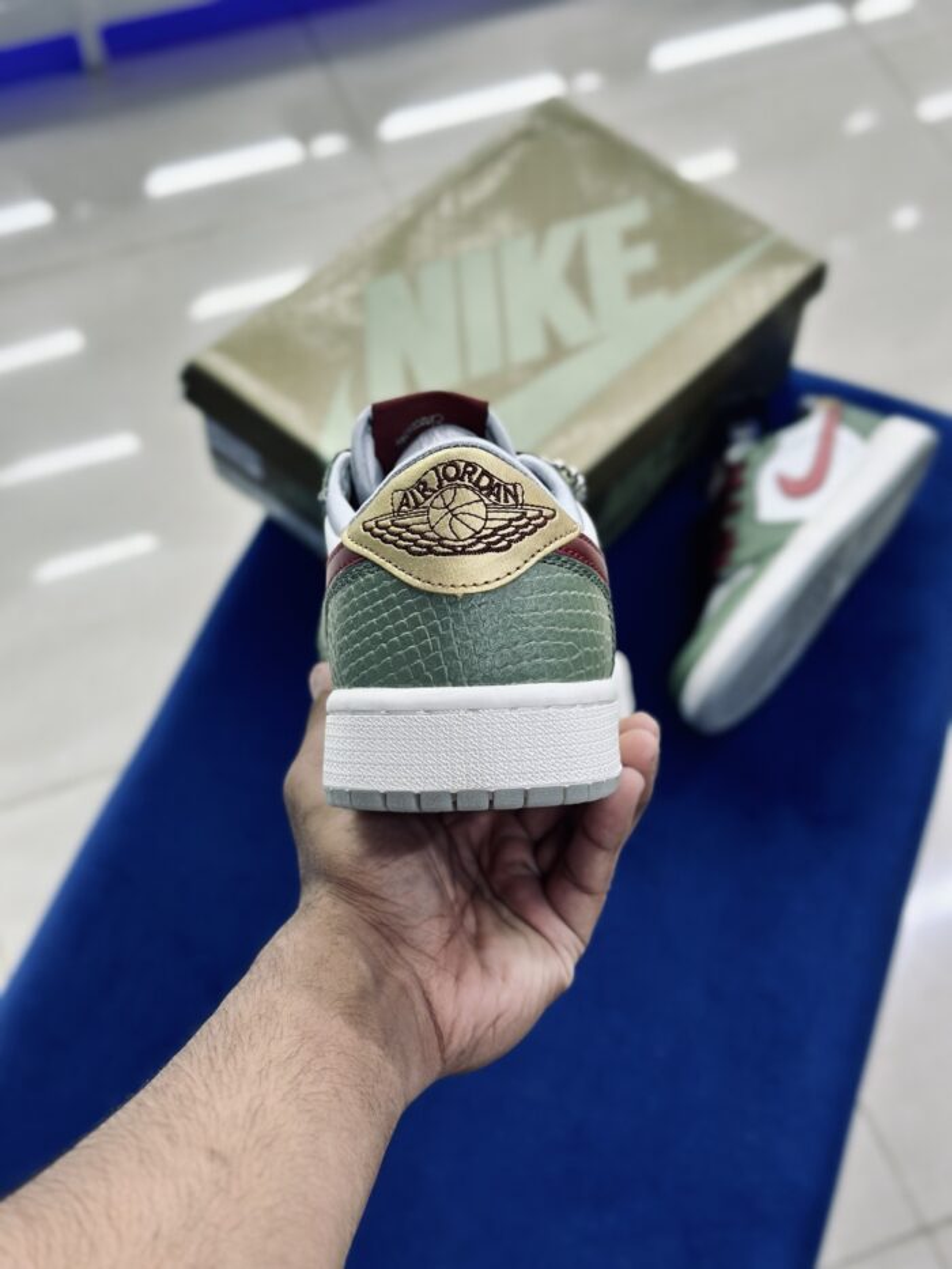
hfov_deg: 30.3
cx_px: 476
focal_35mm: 48
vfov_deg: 39.7
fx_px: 1760
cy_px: 634
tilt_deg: -56.7
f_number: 1.78
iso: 80
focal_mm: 6.86
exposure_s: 1/100
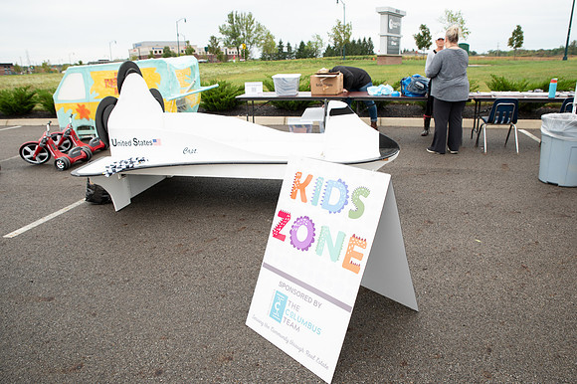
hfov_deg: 71.4
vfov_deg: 51.1
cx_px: 301
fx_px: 401
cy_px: 184
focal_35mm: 25
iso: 640
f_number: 5
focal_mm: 24
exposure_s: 1/160
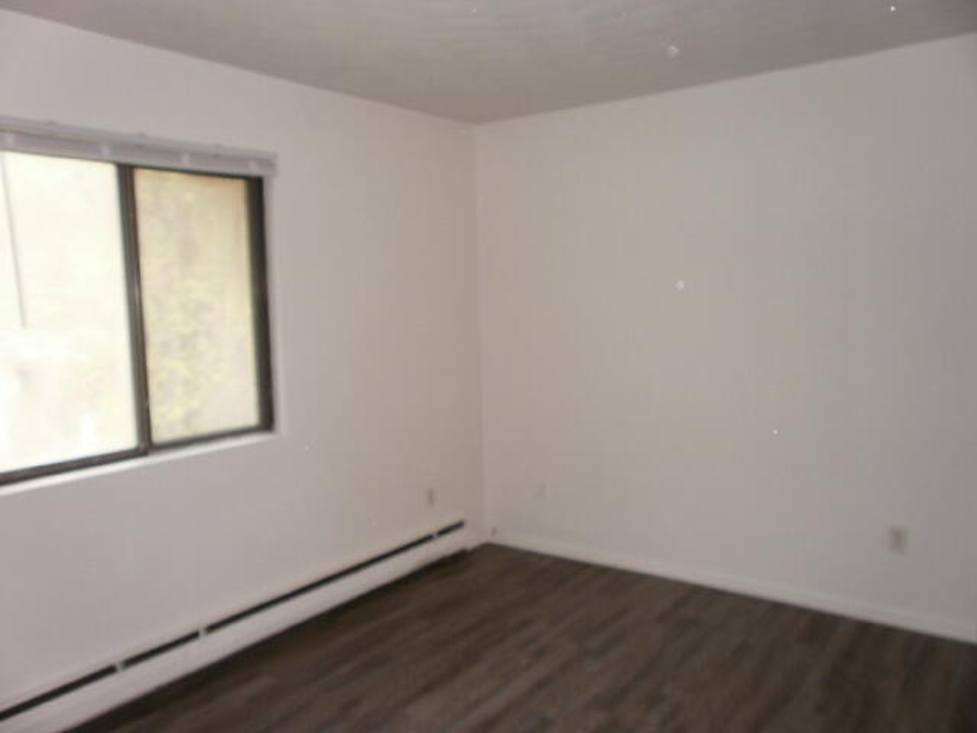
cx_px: 488
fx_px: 734
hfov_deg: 67.3
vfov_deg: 53.1
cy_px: 366
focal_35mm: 26
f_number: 2.6
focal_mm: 4.65
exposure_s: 1/25
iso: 160
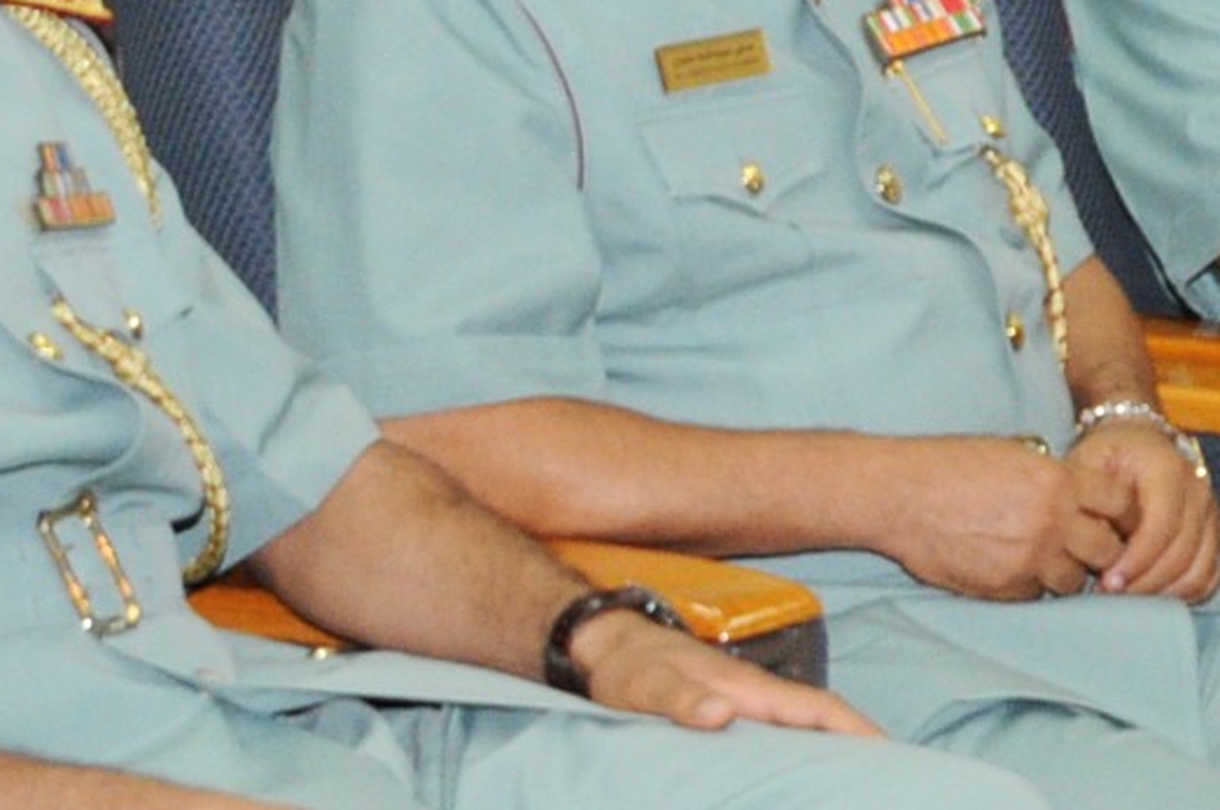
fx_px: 8324
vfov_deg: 5.5
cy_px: -105
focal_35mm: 246
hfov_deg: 8.2
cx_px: 1747
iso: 1000
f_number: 7.1
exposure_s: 1/60
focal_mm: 40
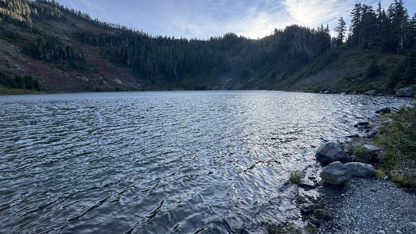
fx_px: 176
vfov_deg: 66.7
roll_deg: +0.0
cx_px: 217
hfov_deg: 99.3
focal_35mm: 16
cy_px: 99
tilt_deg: -4.8
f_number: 2.2
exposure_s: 1/294
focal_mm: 2.22
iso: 40
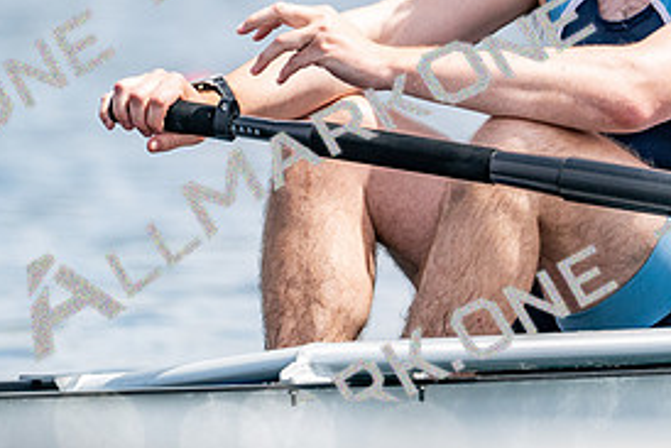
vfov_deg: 1.1
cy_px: -17
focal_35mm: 1269
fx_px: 23664
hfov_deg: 1.6
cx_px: 522
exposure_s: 1/2500
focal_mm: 400
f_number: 4.5
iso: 280
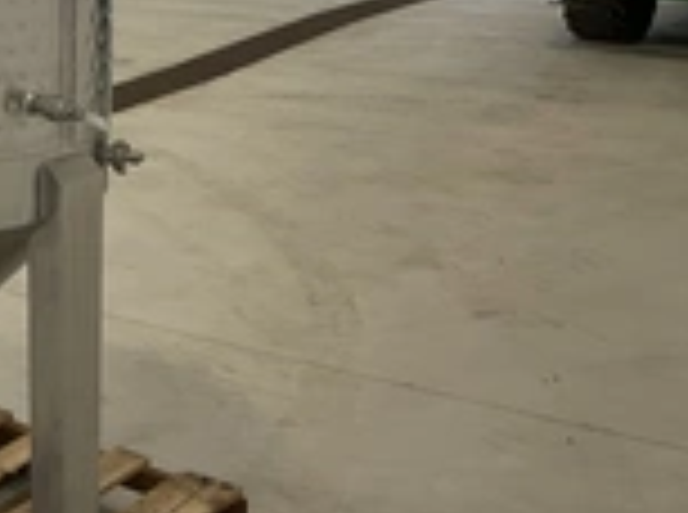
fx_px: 1507
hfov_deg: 23.6
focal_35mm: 76
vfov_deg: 18.8
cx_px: -130
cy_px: 14
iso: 20
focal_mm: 3
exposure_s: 1/169
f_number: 1.8
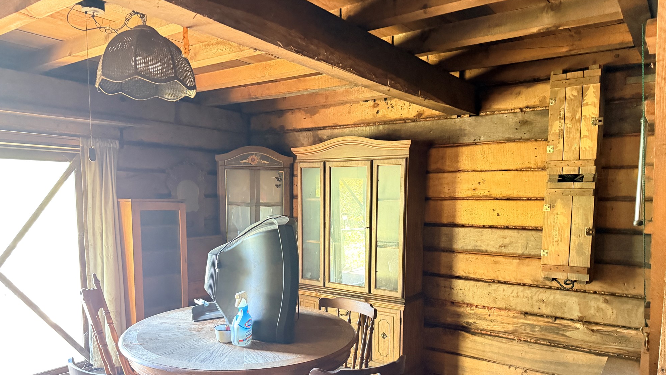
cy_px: 256
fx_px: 477
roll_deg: +0.2
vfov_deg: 42.2
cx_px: 330
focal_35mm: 27
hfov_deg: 69.9
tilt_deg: -6.4
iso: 1250
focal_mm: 6.76
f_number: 1.78
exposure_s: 1/30
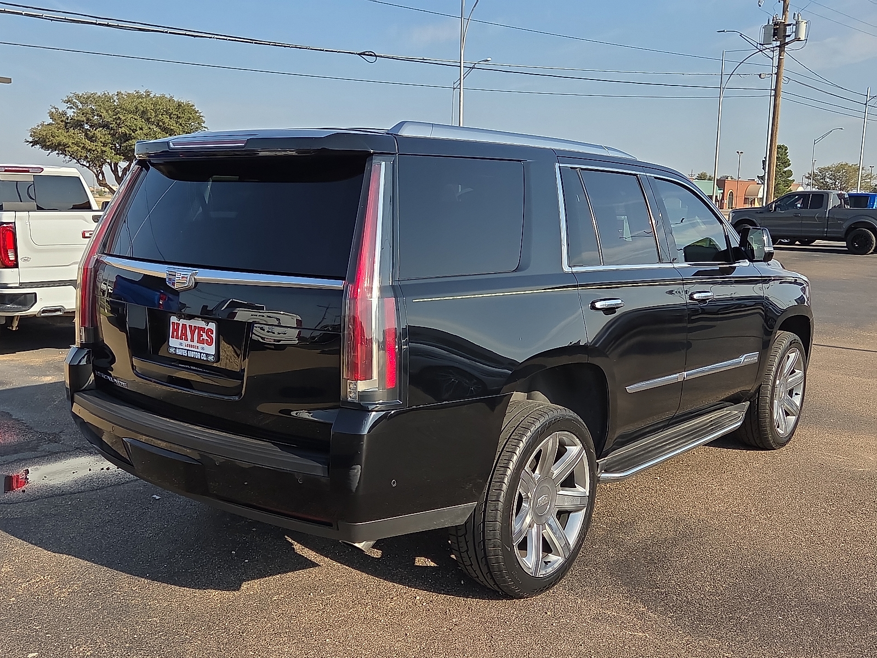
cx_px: 438
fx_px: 861
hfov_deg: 54.0
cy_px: 329
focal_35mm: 34
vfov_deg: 41.8
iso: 25
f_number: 1.8
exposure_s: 1/1111
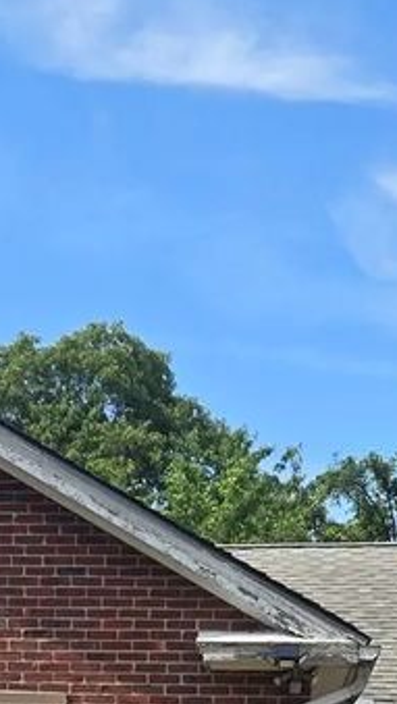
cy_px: 863
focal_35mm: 101
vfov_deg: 19.8
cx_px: 60
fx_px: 1888
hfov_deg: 11.9
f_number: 1.8
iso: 25
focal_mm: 5.4
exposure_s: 1/1199
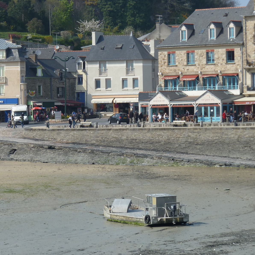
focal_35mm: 200
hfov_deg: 8.7
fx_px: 1667
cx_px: 120
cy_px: 127
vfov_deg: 8.7
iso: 80
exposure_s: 1/400
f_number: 5
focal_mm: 27.8
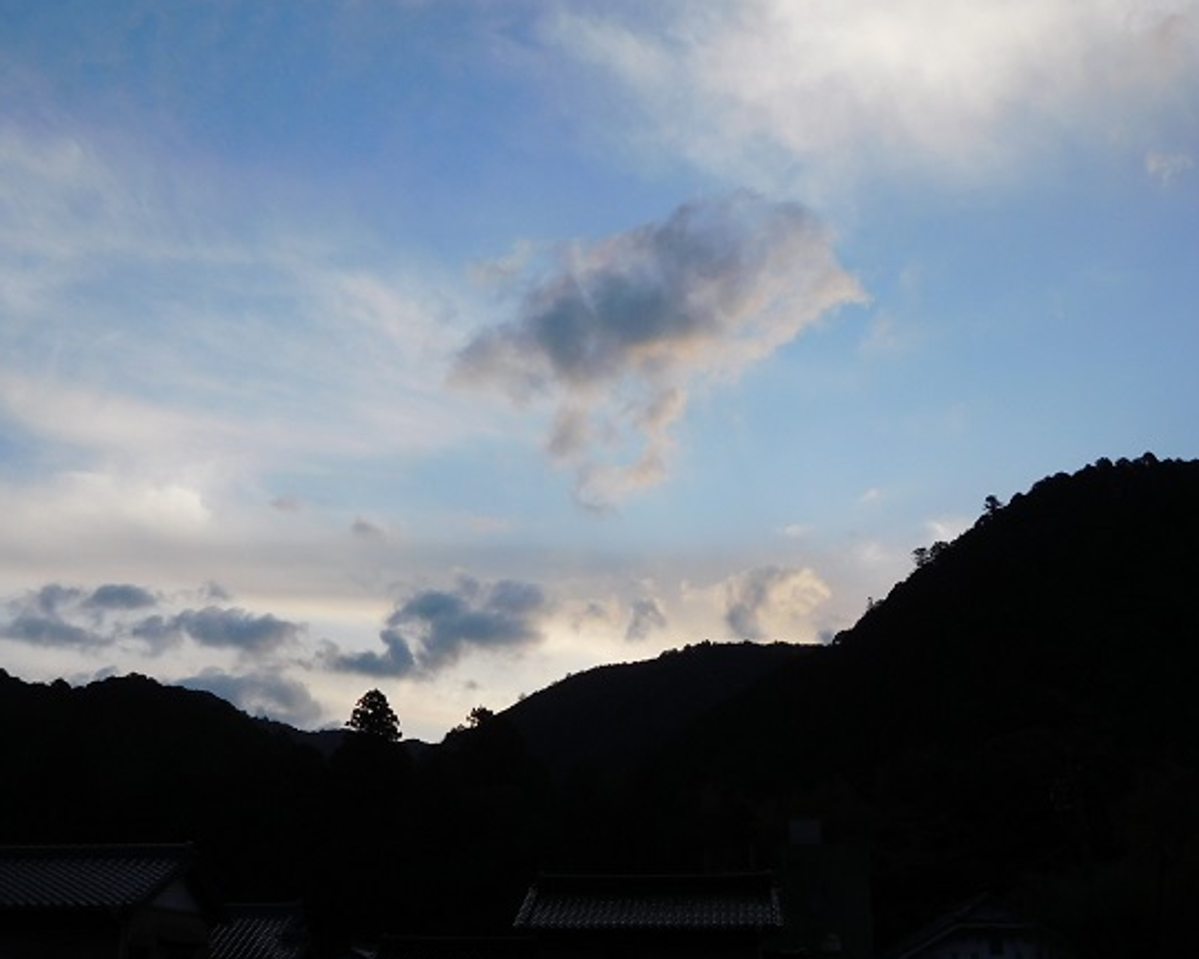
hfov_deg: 49.1
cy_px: 524
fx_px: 1313
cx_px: 580
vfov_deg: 40.1
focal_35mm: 37
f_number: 3.6
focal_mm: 5.7
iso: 125
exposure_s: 1/640
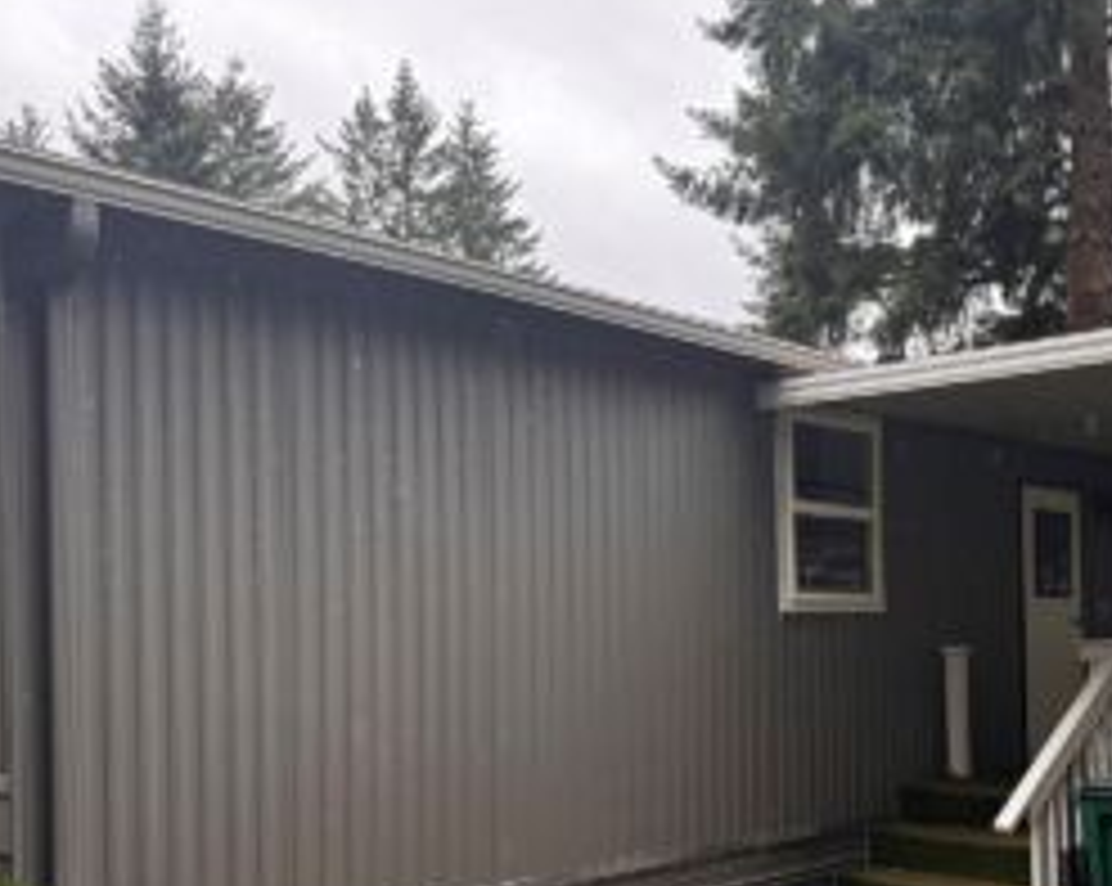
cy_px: 612
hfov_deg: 46.5
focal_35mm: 38
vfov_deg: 38.5
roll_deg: +1.5
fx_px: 1249
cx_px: 815
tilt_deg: +1.1
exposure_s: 1/132
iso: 100
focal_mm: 6.76
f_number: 1.78
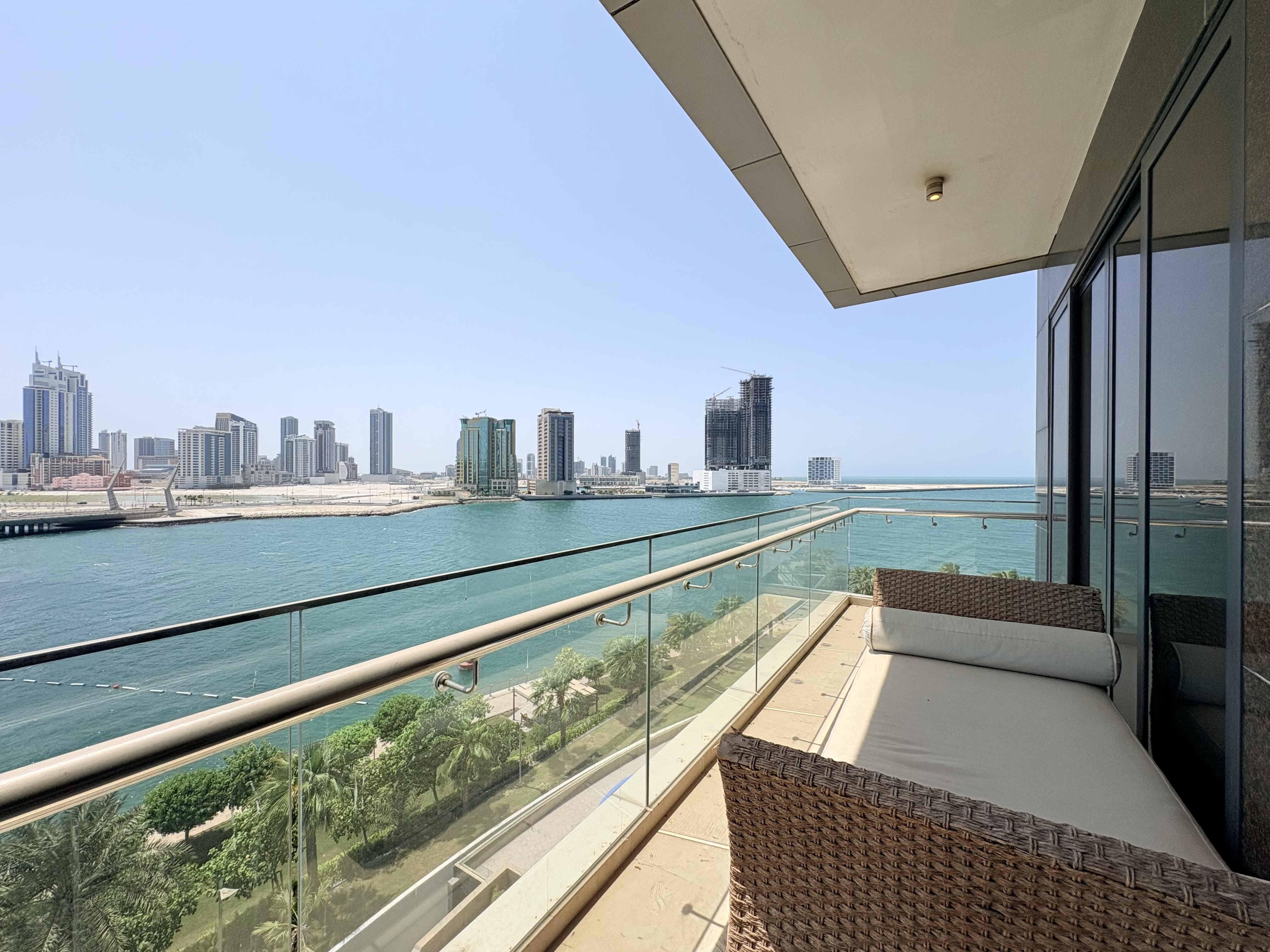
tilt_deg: +0.2
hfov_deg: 102.1
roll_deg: -0.1
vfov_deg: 85.7
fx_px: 514
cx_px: 635
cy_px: 476
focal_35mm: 14
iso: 50
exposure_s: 1/3546
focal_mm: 2.22
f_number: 2.2
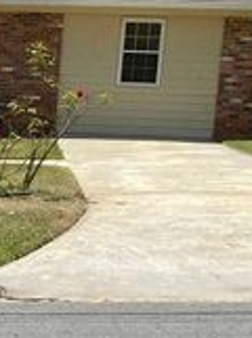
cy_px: 276
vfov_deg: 18.1
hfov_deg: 12.8
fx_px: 1052
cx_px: -143
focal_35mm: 108
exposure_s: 1/3205
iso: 32
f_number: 1.8
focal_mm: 4.25
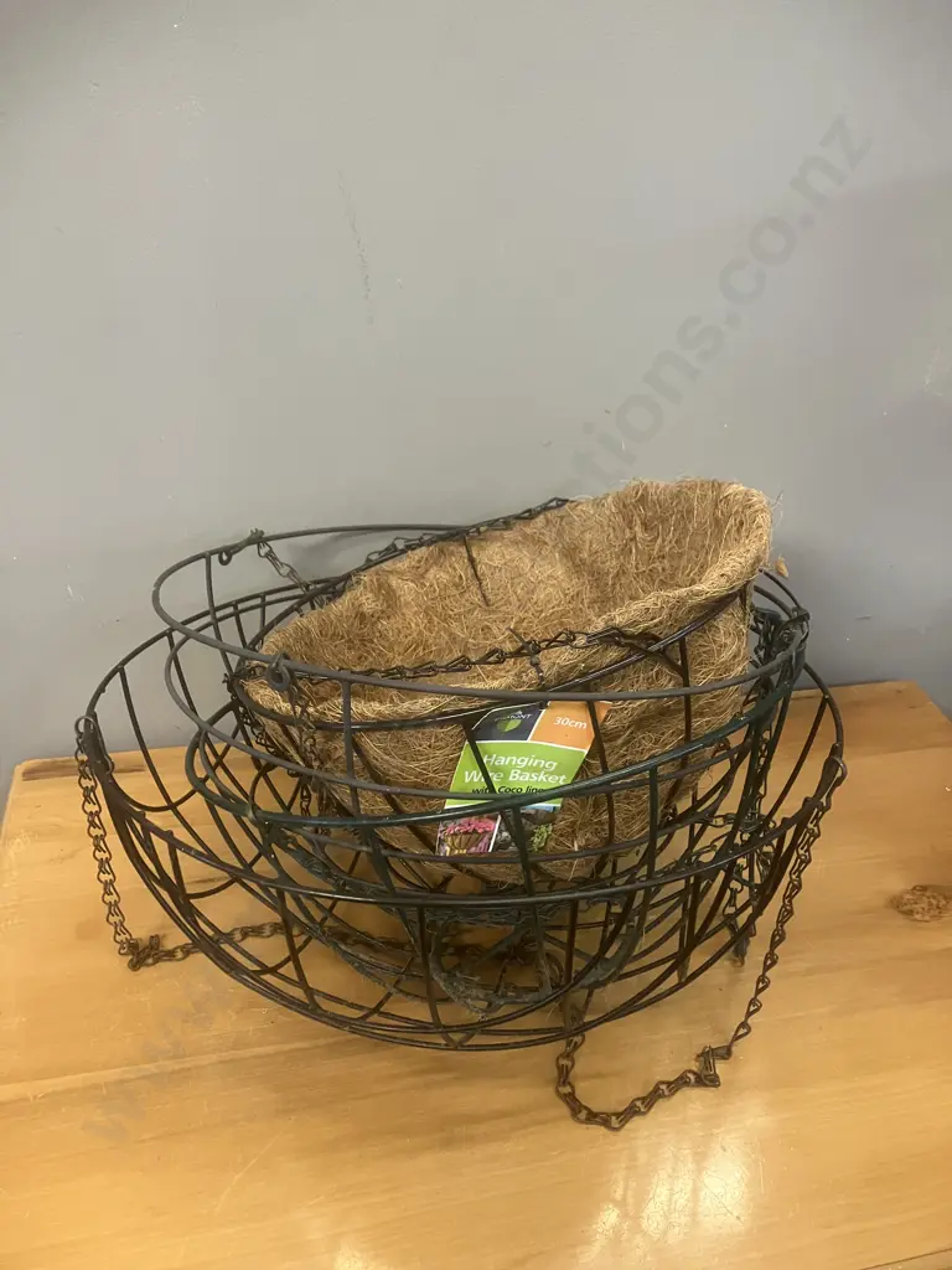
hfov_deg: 49.7
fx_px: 1027
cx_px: 476
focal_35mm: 28
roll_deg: -3.4
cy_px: 635
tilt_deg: -32.6
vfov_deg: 63.4
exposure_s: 1/33
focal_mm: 3.99
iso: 250
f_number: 1.8
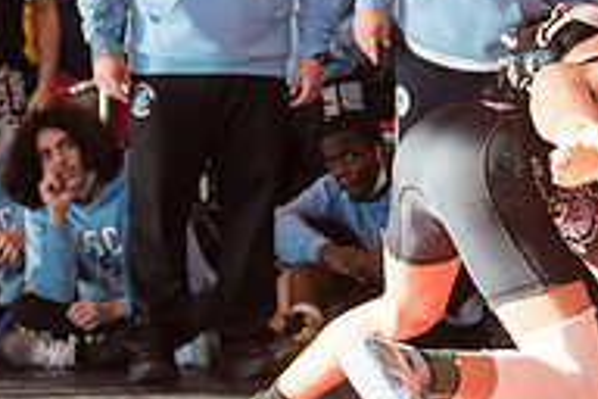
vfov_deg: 5.7
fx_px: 4020
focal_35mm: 242
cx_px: 505
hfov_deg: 8.5
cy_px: 157
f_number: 4
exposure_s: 1/400
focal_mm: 80
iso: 400
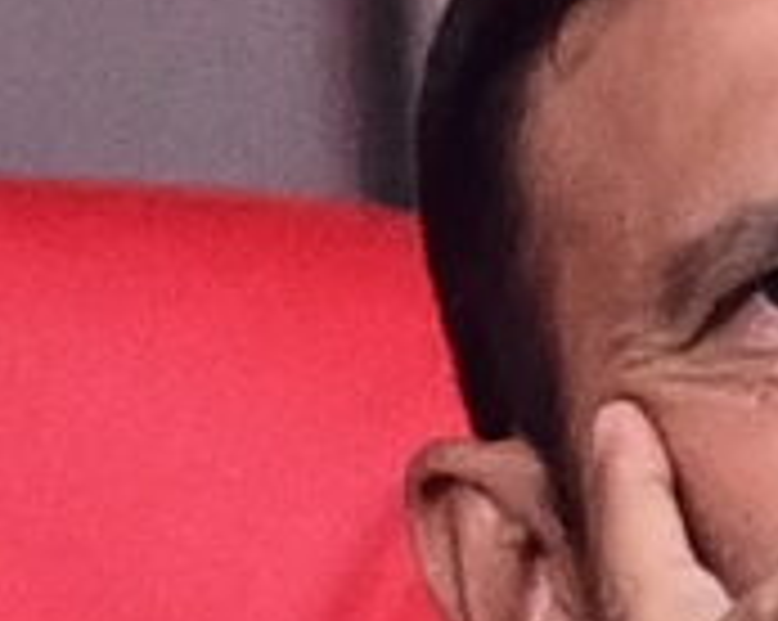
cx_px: 1039
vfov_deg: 0.6
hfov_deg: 0.7
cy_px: 792
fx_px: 60053
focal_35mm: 2611
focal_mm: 400
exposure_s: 1/500
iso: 4000
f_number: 2.8
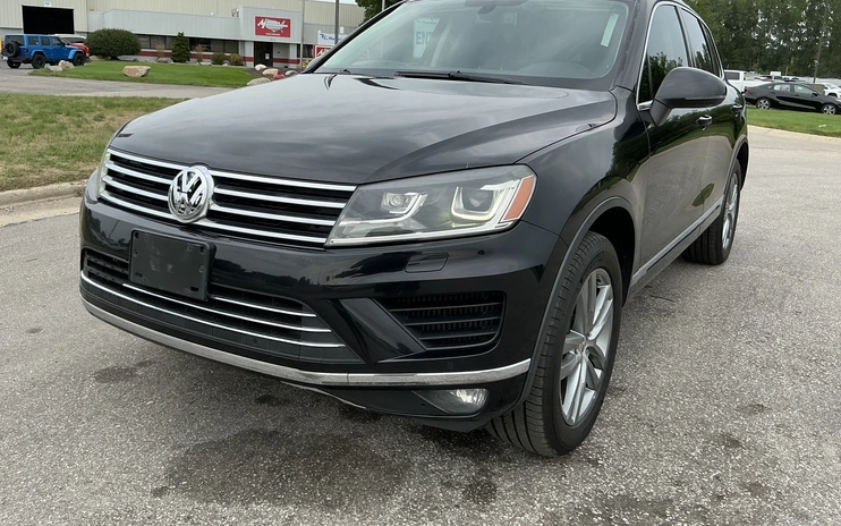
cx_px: 420
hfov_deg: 62.9
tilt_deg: -10.4
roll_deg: -2.0
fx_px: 688
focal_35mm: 30
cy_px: 209
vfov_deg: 41.6
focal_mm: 3
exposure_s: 1/635
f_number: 1.8
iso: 25
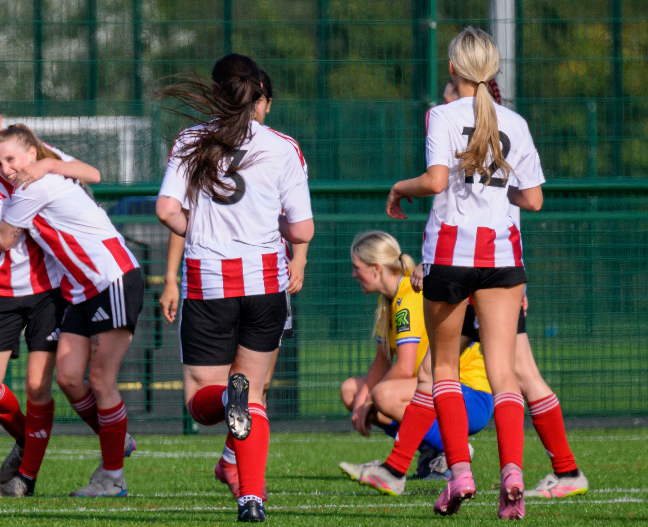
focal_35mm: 1190
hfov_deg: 1.6
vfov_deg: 1.3
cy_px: 282
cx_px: 15
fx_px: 22965
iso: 500
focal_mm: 400
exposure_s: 1/2000
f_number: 5.6
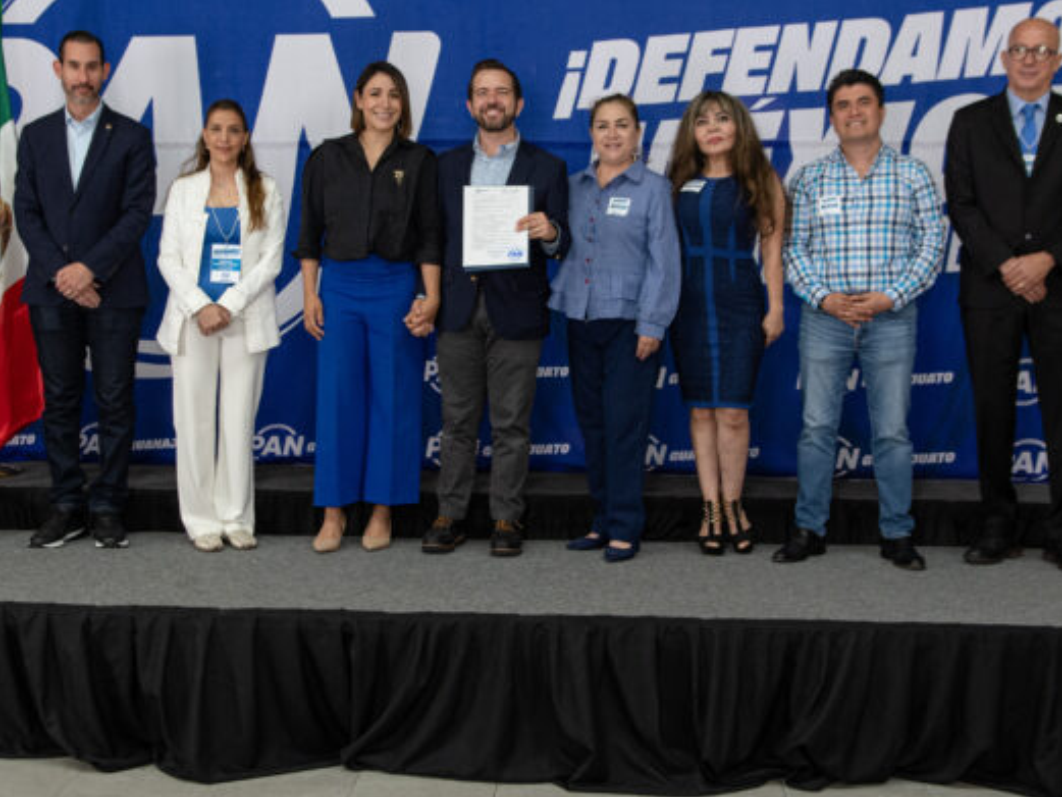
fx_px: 1565
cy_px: 308
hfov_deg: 37.5
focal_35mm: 51
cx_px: 503
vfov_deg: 28.5
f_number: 3.5
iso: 800
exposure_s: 1/100
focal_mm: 24
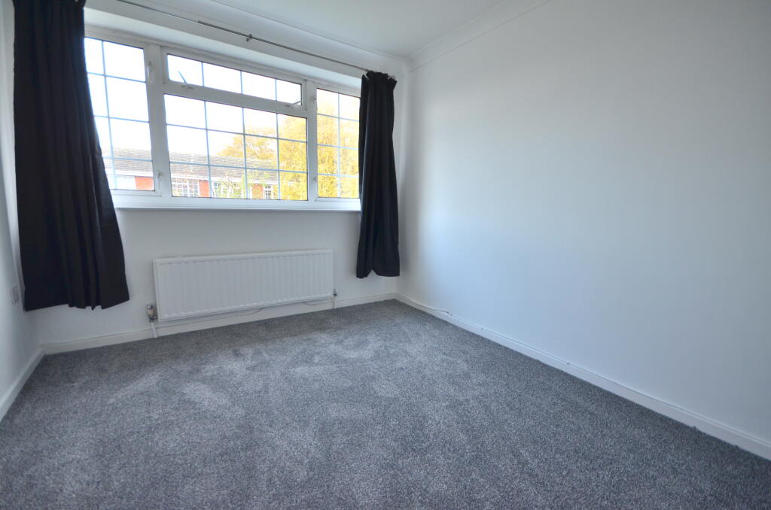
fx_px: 321
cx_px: 386
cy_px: 255
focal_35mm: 15
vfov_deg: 77.1
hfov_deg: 100.5
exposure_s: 1/60
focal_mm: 10
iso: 640
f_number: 4
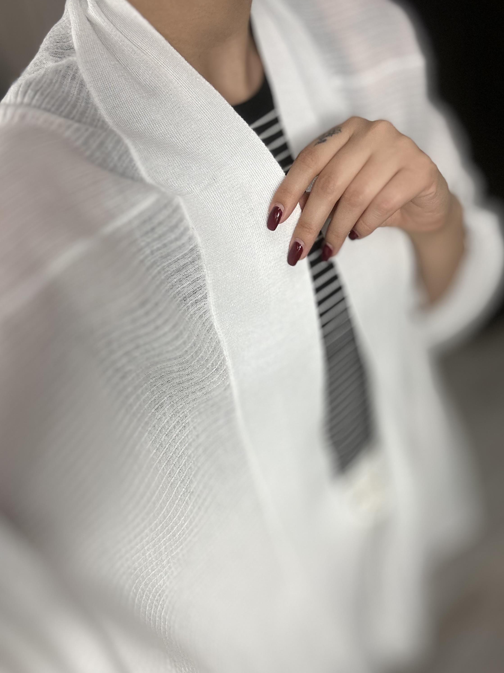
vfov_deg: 58.3
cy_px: 345
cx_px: 253
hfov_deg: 45.4
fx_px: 602
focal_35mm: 31
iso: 32
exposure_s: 1/100
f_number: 1.9
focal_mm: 2.69
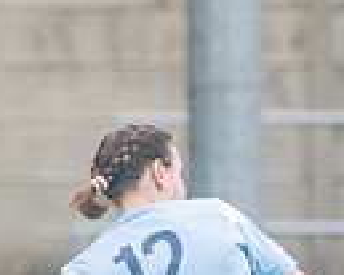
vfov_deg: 0.7
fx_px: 21710
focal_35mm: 2134
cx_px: 186
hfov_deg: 0.9
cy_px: 448
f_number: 2.8
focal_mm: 180
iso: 500
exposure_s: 1/1600
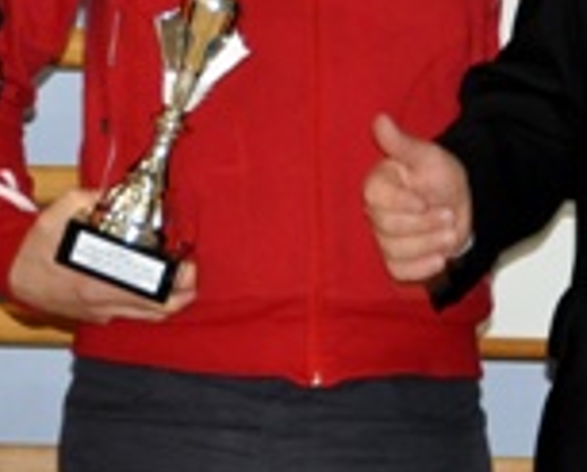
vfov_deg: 5.7
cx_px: -161
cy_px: -278
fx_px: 4682
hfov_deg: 7.1
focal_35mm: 269
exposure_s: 1/60
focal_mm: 38
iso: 800
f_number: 4.5
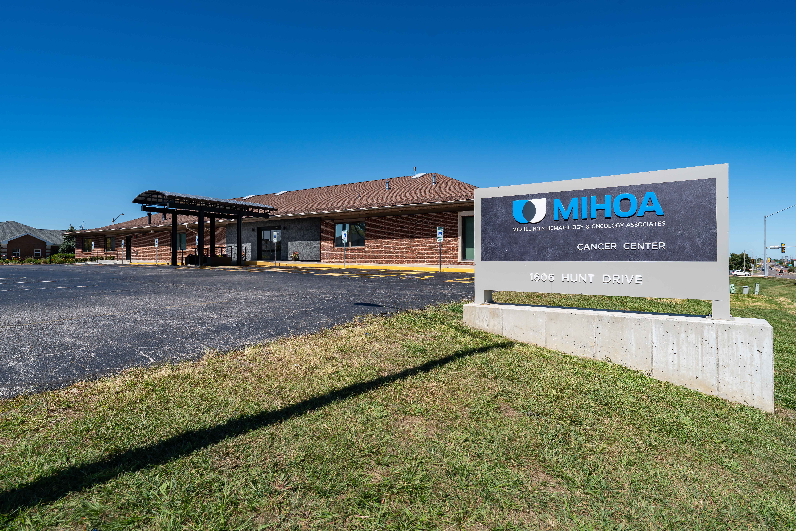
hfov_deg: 86.9
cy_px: 266
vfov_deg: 64.6
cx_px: 398
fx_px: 420
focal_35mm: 19
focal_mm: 19
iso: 320
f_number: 6.3
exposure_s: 1/1250
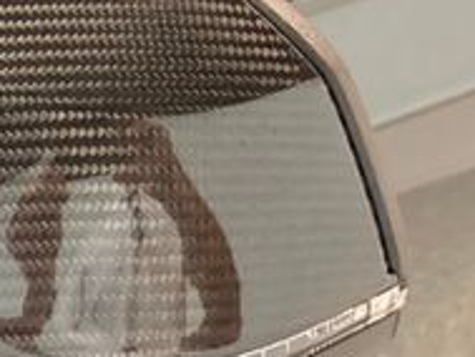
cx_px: -166
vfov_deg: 16.7
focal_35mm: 88
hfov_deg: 20.1
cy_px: 75
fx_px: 1208
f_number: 1.6
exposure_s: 1/40
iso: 400
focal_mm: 5.96
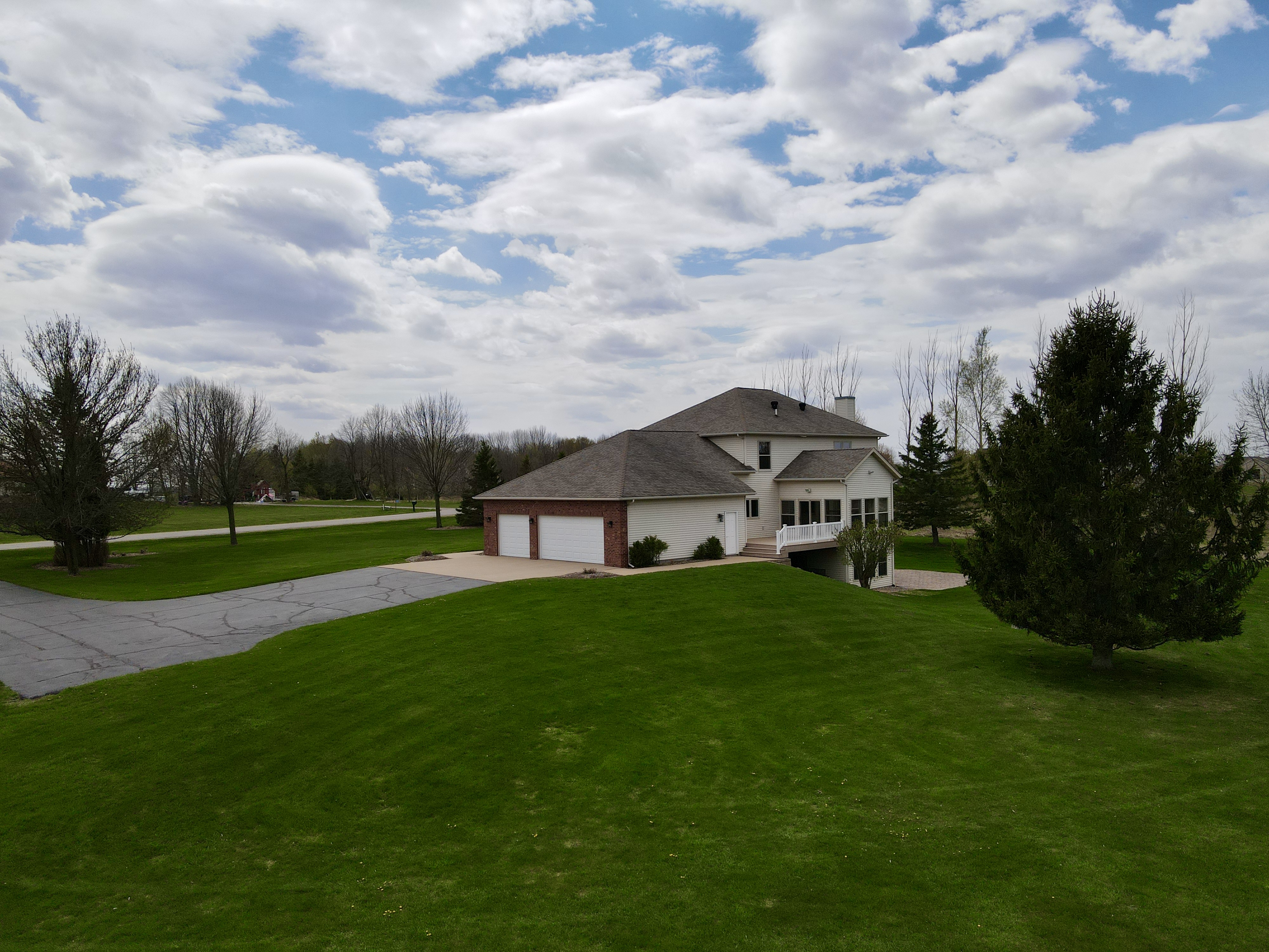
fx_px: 880
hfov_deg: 71.6
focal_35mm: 24
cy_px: 476
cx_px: 634
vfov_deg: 56.8
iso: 100
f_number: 2.8
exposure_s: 1/1250
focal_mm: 4.5
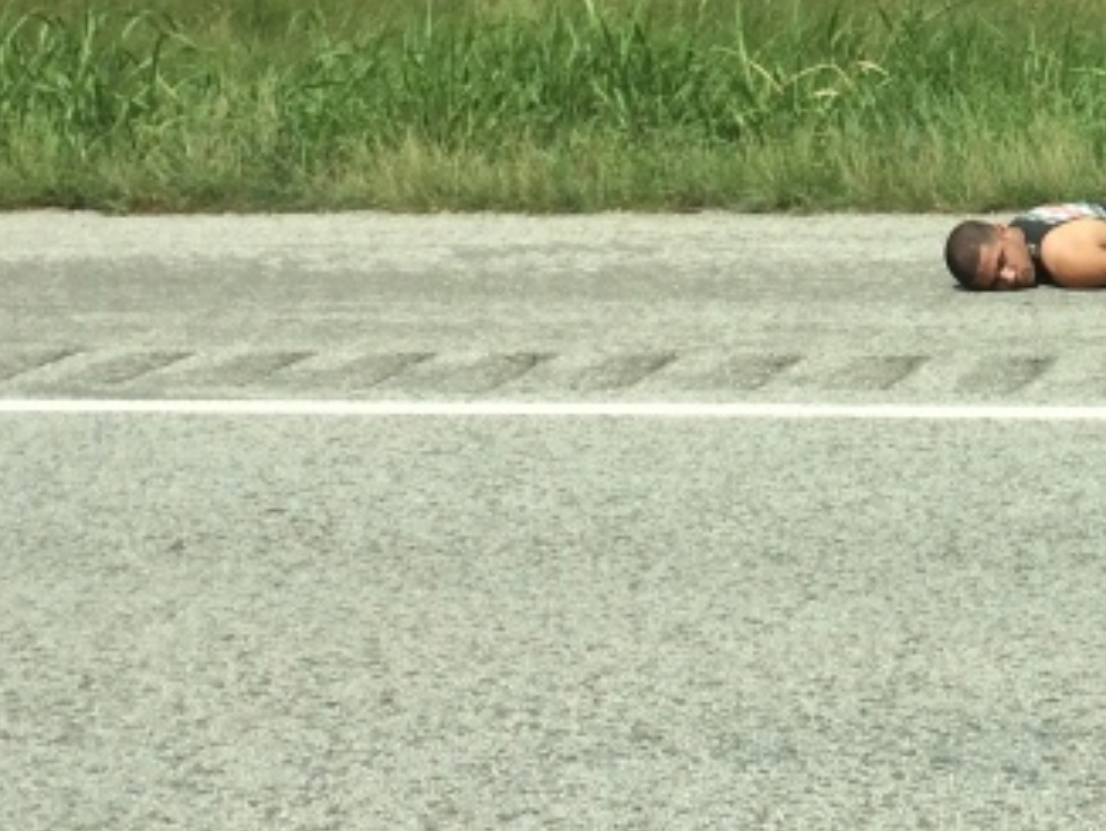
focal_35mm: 91
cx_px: 1306
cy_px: -3
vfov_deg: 15.9
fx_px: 2910
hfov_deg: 20.2
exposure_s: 1/2283
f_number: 2.2
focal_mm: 4.15
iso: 32
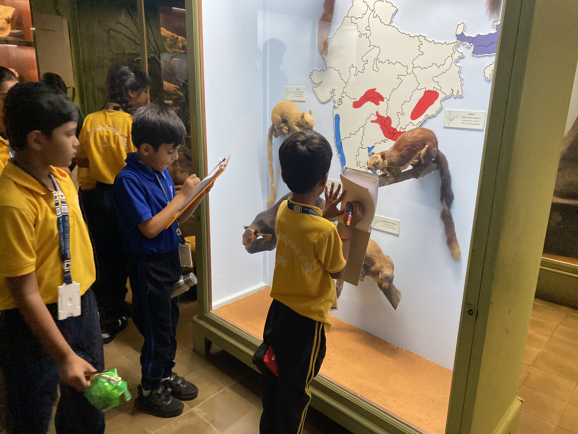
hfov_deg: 67.3
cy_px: 217
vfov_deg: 53.1
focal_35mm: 26
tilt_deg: -16.2
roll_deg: -1.7
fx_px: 434
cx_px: 289
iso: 320
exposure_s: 1/33
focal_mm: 4.25
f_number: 1.8
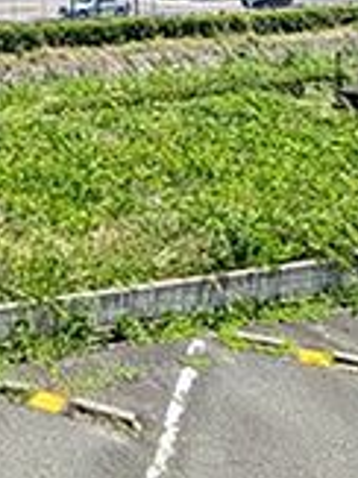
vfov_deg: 29.7
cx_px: -120
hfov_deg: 23.2
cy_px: -103
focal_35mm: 55
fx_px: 759
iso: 133
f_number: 2.2
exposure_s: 1/2915
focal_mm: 1.85
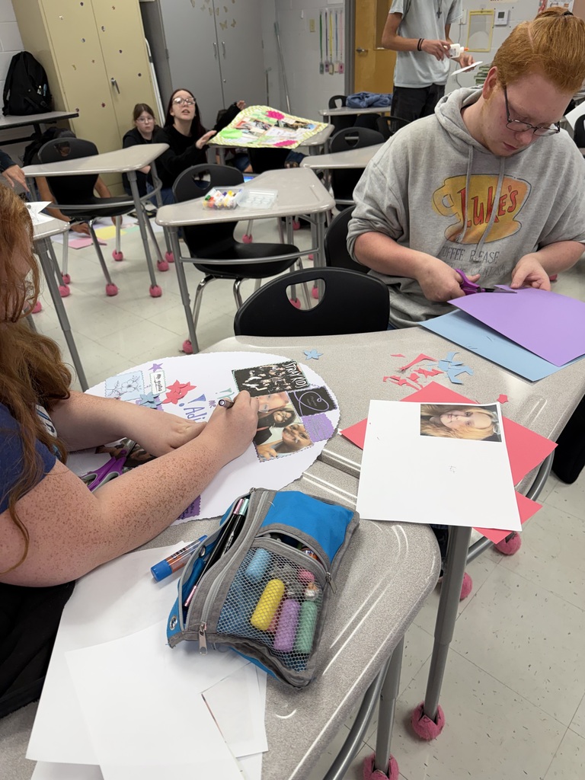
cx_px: 292
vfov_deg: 71.6
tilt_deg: -33.3
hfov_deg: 56.8
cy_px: 390
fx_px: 541
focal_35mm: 24
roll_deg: +3.5
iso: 125
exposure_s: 1/120
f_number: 1.78
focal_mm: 6.76
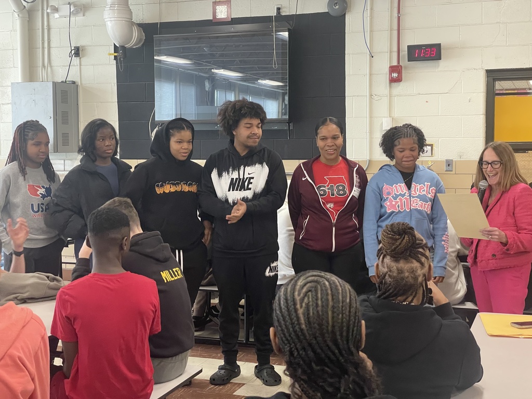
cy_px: 200
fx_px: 799
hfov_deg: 36.8
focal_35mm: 52
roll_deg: +0.5
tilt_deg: -2.6
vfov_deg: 28.0
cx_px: 266
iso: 400
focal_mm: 6
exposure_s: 1/60
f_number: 2
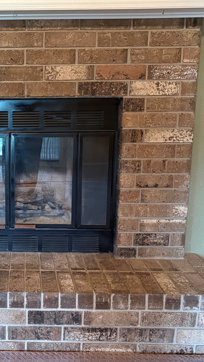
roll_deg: +0.6
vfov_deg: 43.7
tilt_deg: -10.3
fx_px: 452
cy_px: 174
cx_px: 2
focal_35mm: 47
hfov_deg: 24.3
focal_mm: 5.96
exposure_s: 1/30
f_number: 1.6
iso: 500
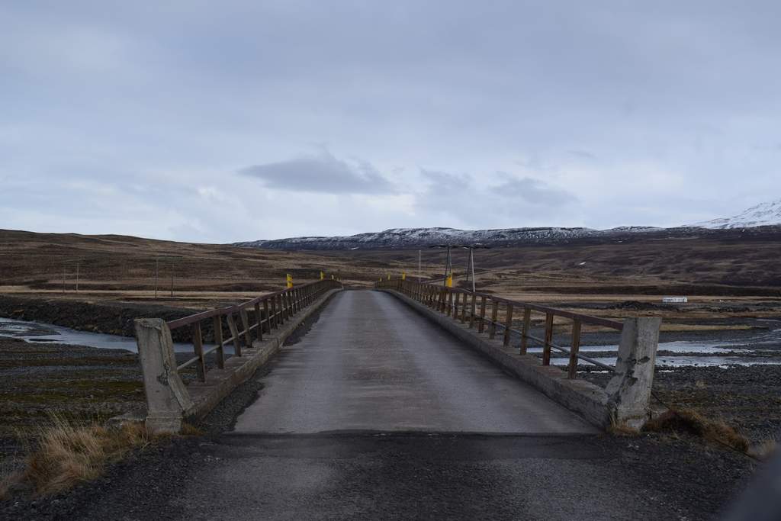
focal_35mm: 46
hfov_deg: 42.3
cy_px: 260
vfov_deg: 29.0
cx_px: 390
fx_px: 1009
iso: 400
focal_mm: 31
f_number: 10
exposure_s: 1/250
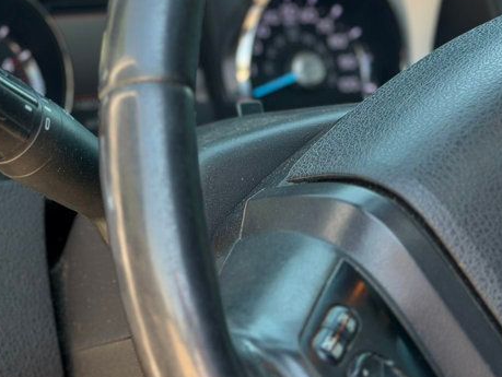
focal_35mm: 107
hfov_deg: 17.8
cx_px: -31
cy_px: 70
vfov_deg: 13.8
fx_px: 1553
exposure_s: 1/364
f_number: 1.78
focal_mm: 6.76
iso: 64
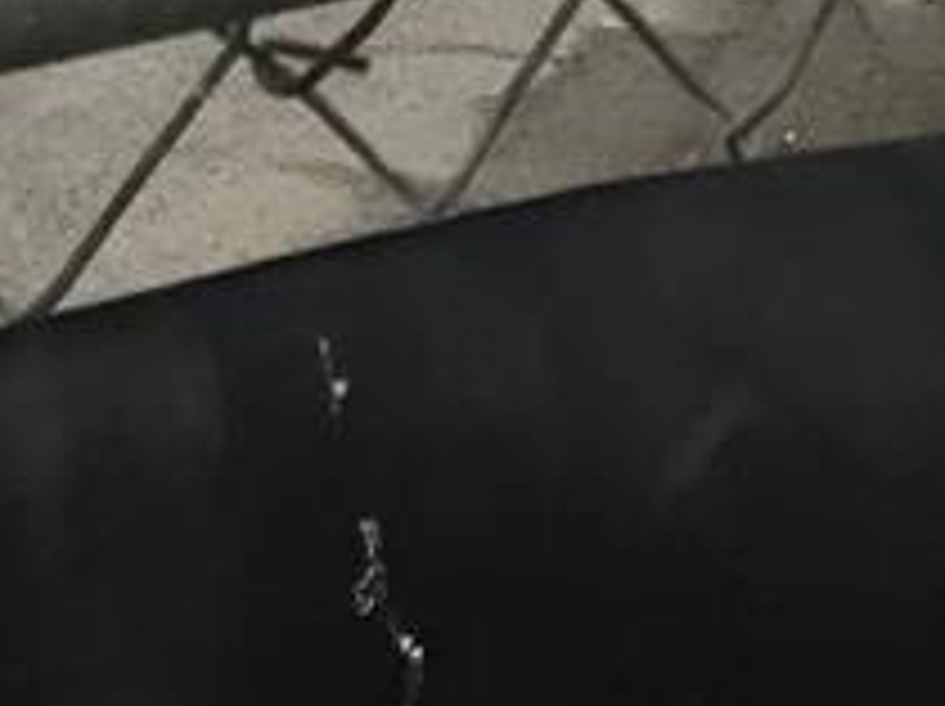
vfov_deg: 6.5
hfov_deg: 9.9
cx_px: 414
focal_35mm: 200
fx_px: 5454
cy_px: -1745
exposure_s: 1/1294
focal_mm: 3.99
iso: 20
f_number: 1.8
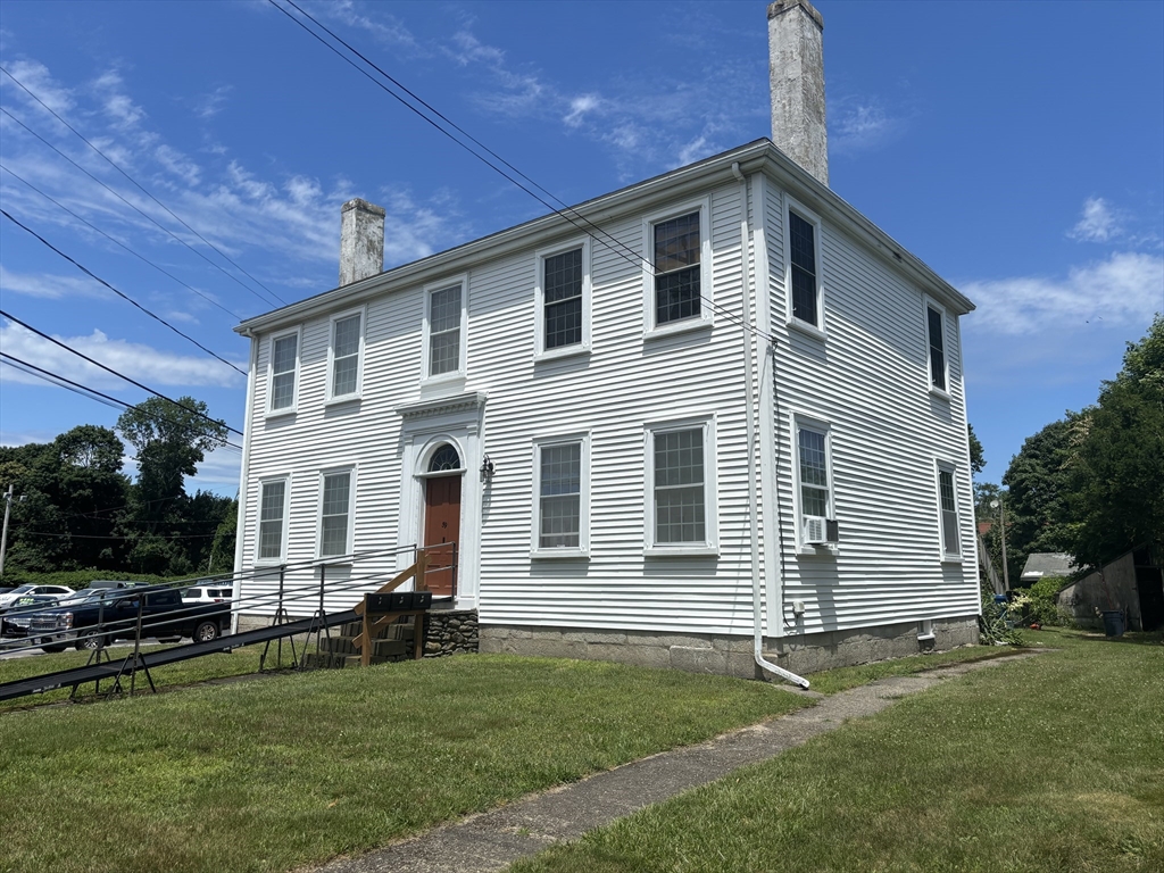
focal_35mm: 26
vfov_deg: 53.1
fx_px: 874
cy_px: 436
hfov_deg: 67.3
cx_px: 582
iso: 50
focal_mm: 5.96
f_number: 1.6
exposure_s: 1/4854
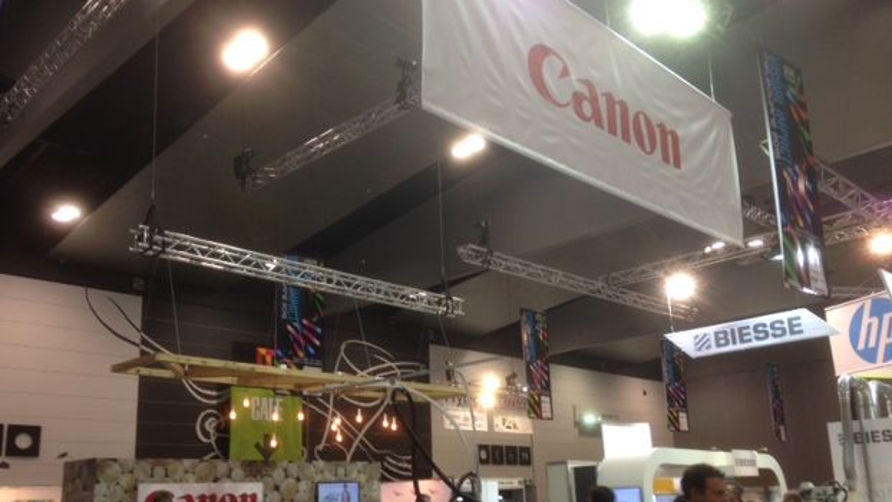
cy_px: 340
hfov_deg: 54.0
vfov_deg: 31.7
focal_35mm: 37
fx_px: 875
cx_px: 436
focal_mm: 4.12
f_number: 2.4
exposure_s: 1/20
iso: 50
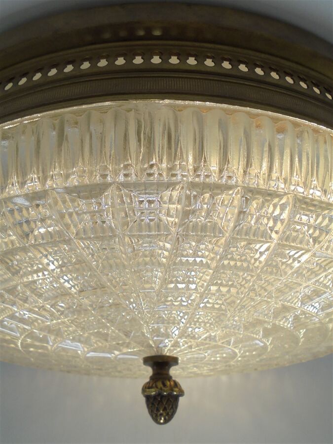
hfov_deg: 48.2
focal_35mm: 29
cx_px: 166
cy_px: 222
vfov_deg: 61.7
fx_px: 372
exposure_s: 1/200
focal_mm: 5.3
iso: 100
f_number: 3.7
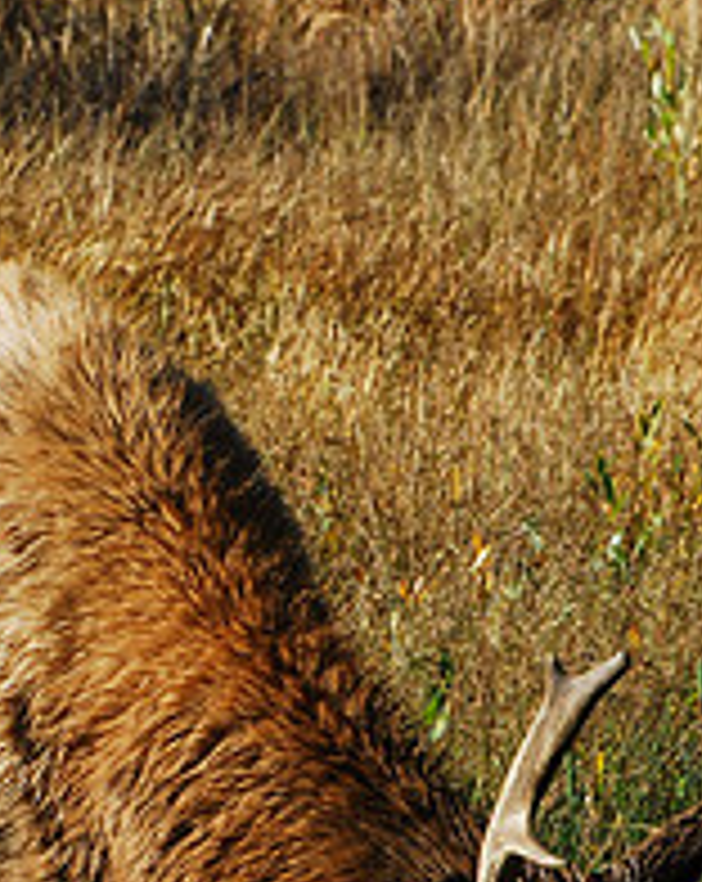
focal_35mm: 606
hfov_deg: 2.5
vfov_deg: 3.2
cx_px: 117
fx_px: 15798
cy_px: 808
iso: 200
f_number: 11
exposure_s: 1/160
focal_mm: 145
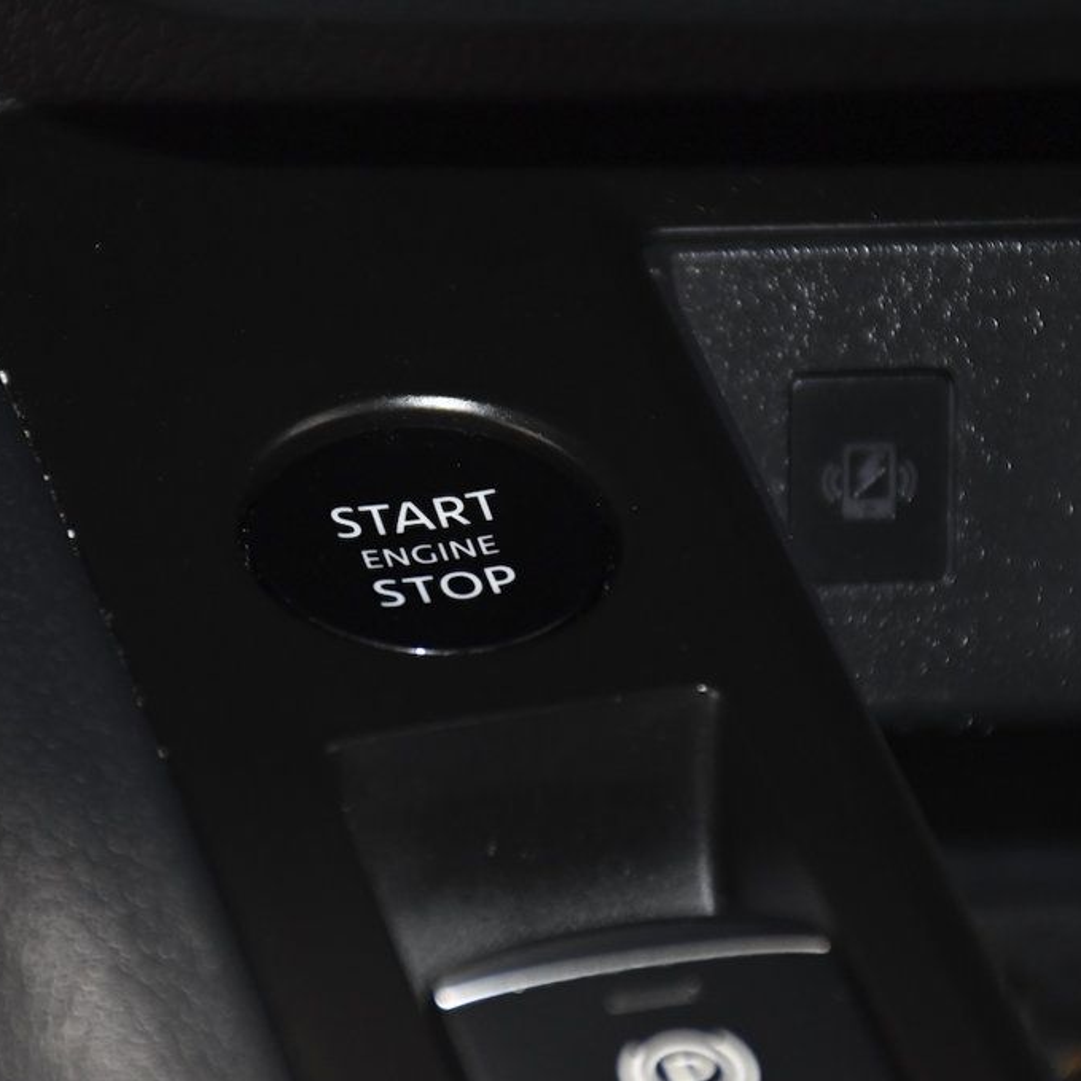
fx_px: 9504
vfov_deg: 6.5
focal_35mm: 269
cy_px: 542
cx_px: 462
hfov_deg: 6.5
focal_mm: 140
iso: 2500
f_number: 5.6
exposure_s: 1/50
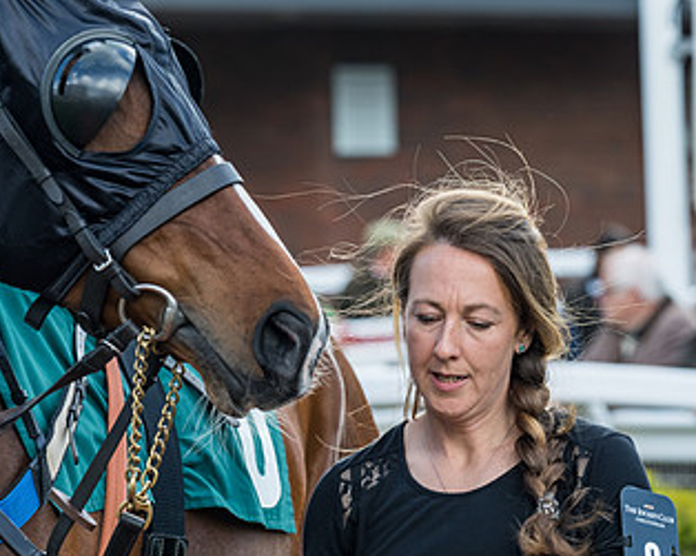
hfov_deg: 6.6
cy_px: 211
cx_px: 355
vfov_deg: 5.3
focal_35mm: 293
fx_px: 6034
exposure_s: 1/640
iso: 400
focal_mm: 135
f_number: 5
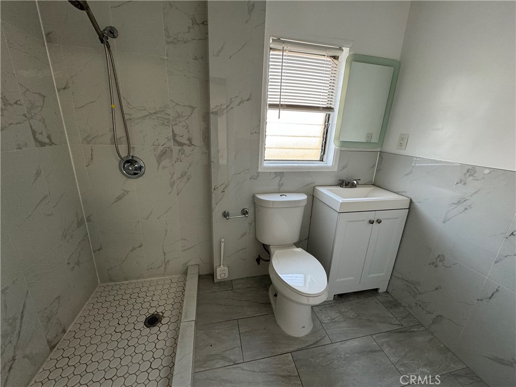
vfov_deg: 85.7
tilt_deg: -17.8
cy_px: 194
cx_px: 258
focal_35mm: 14
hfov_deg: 102.1
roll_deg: -2.3
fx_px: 209
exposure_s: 1/60
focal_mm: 2.22
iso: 250
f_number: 2.2
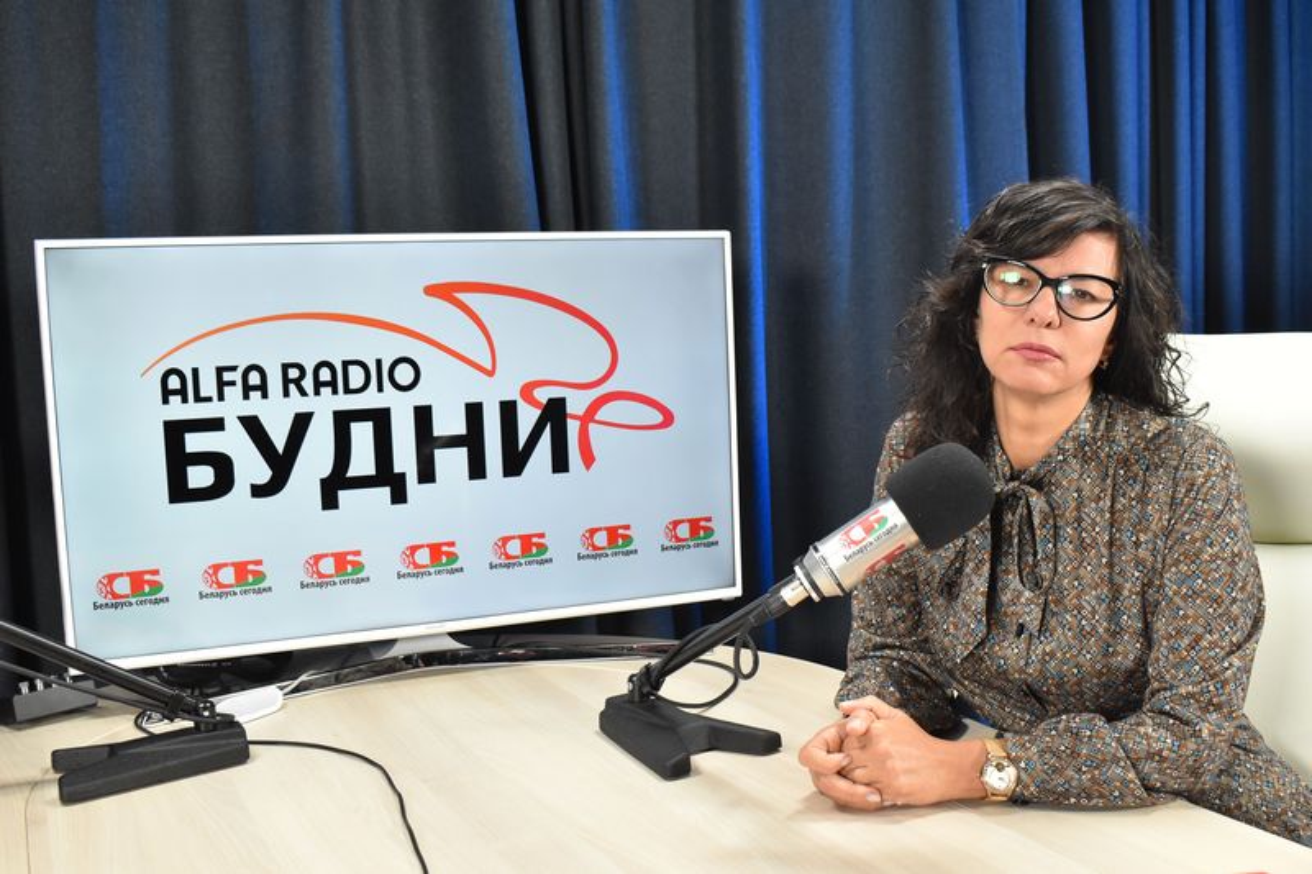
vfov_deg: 36.9
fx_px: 1312
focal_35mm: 36
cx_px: 656
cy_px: 437
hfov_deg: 53.1
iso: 1600
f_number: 6.3
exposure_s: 1/160
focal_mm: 24
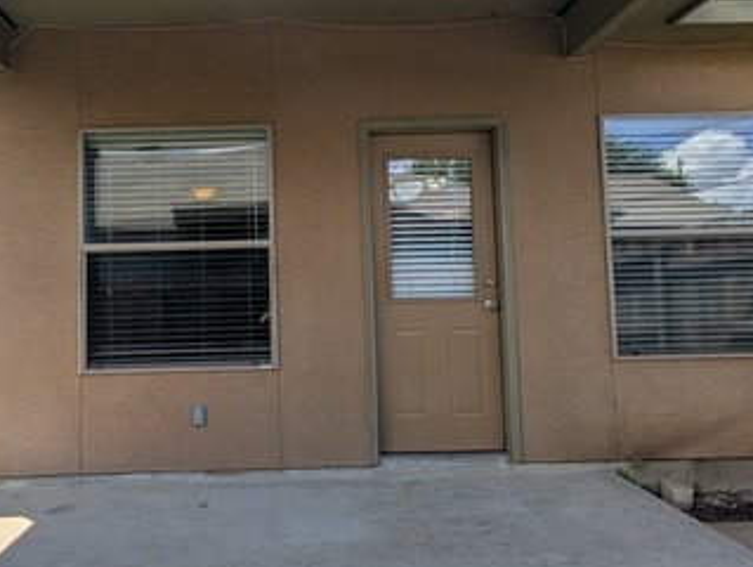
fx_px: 523
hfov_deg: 70.3
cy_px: 262
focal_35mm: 24
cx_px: 281
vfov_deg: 56.9
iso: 47
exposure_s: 1/2660
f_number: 1.7
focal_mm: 2.02
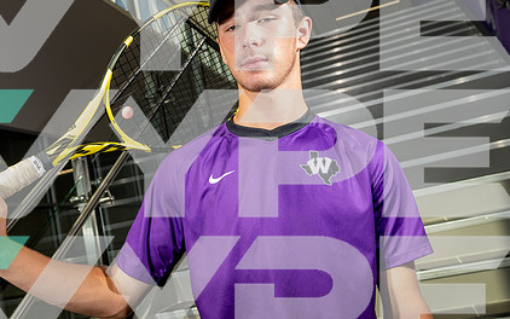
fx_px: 584
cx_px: 215
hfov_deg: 47.0
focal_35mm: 42
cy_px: 154
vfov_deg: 30.6
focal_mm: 30
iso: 320
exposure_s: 1/250
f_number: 6.3
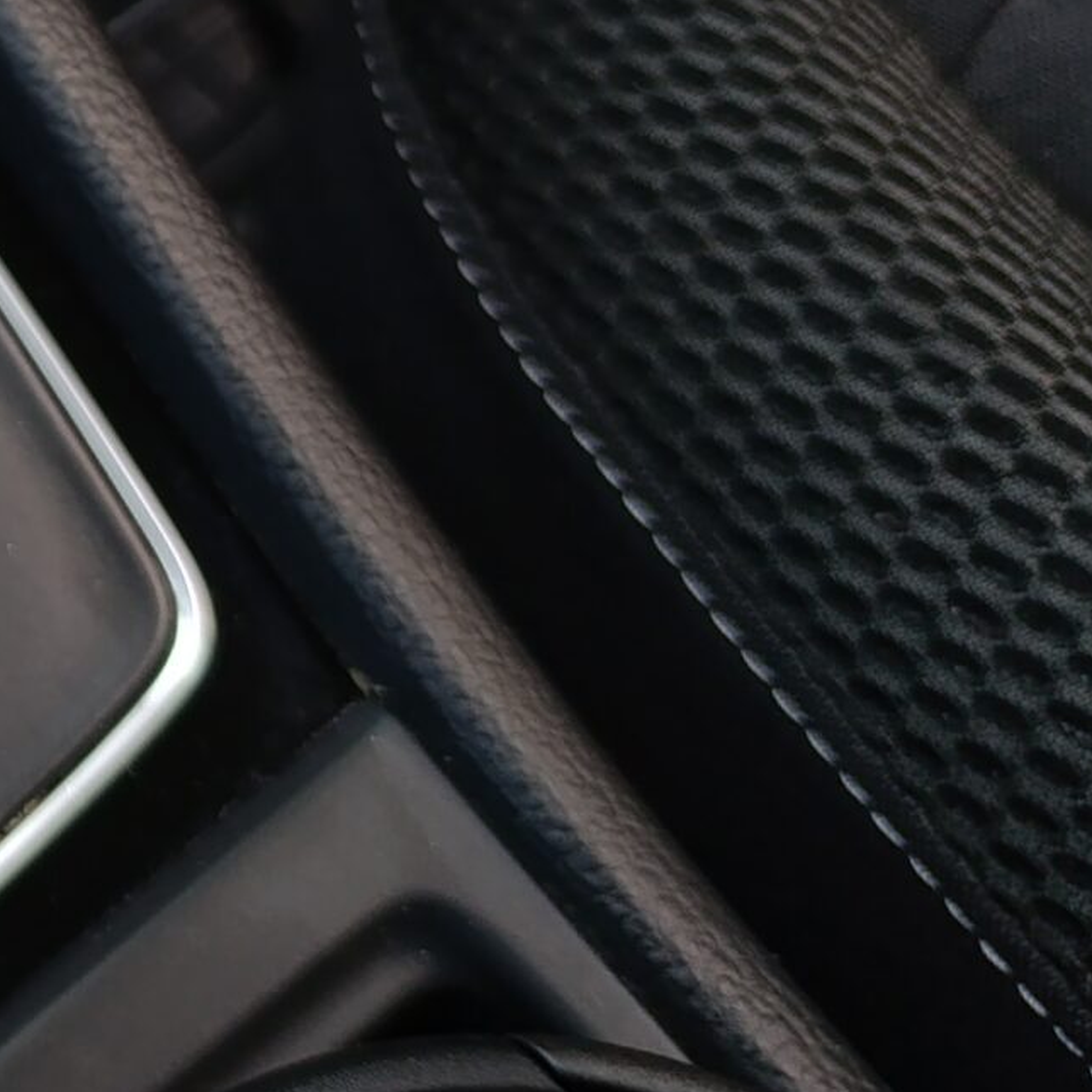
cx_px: -768
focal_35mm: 81
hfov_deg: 17.9
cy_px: -34
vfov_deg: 20.6
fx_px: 2891
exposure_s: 1/100
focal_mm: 6.14
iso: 200
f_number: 1.6
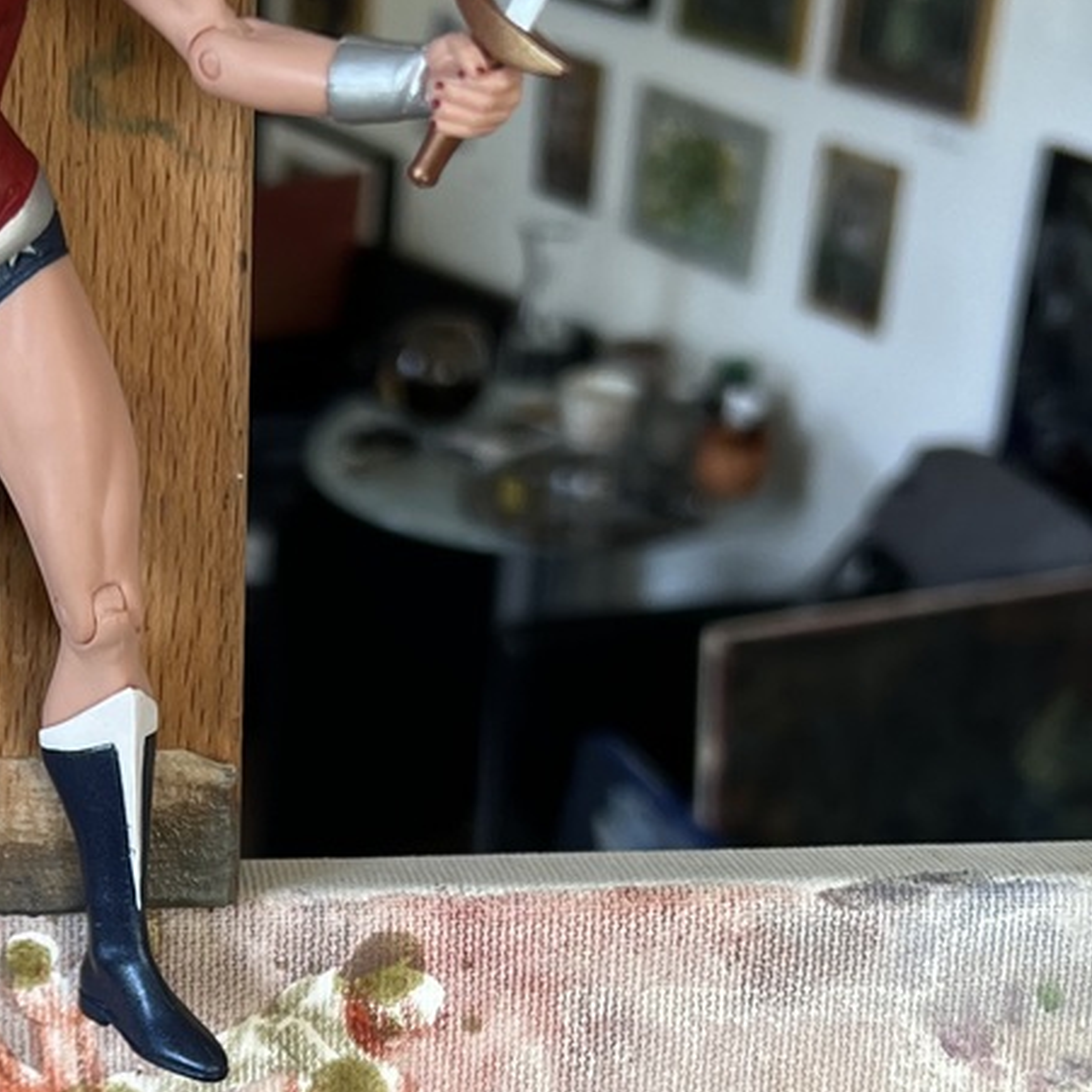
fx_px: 2427
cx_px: 211
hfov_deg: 24.9
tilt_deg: -29.4
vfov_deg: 25.0
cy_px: 863
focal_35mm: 68
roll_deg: -1.0
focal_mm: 5.7
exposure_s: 1/110
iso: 125
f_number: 1.5
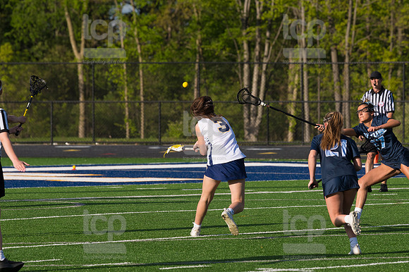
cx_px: 204
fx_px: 3315
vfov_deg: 4.7
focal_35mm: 292
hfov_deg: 7.1
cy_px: 136
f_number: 5.6
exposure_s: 1/1600
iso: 250
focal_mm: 195
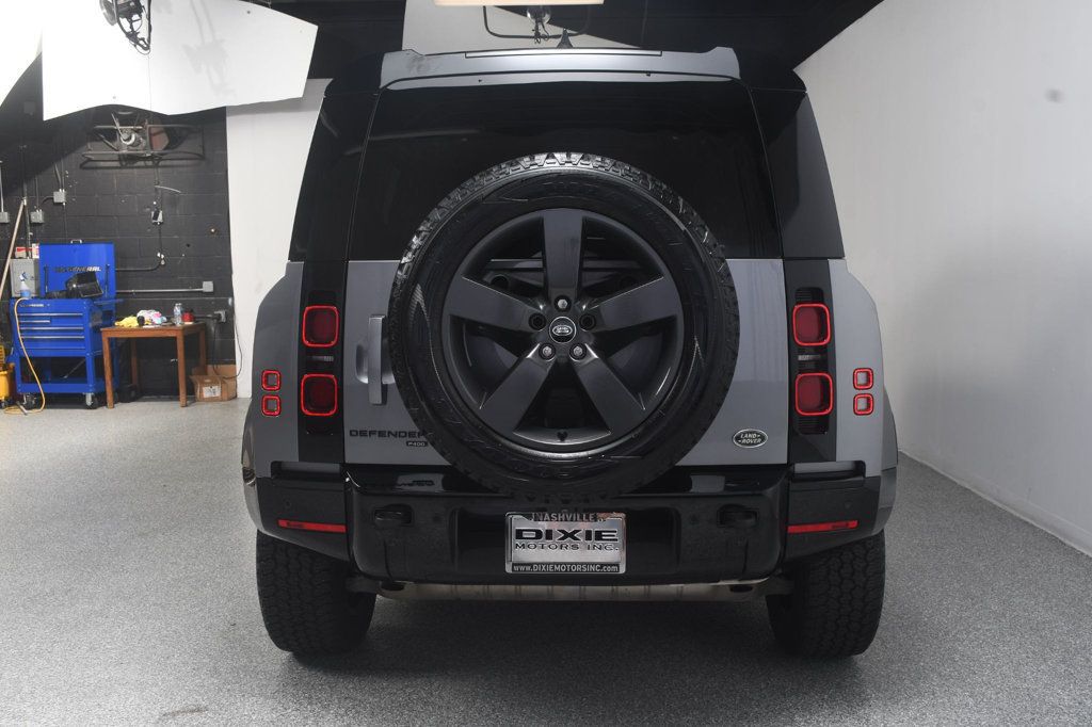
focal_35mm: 34
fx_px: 1031
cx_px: 546
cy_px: 364
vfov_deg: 38.9
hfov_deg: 55.8
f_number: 9
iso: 100
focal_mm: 23
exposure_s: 1/160
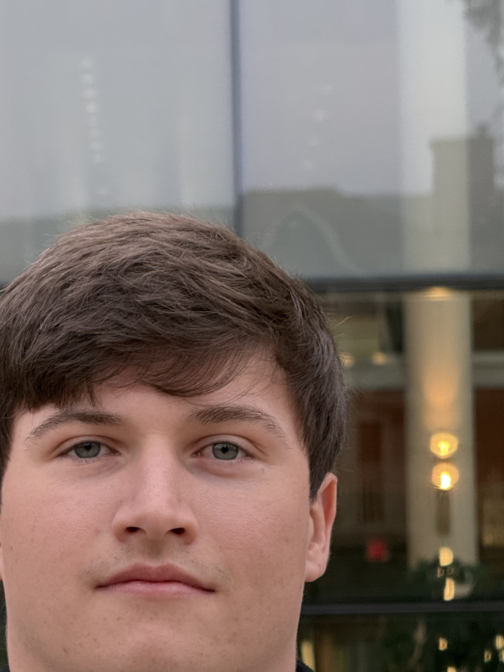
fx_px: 4096
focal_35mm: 211
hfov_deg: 7.0
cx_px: 171
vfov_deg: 9.4
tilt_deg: +3.4
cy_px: 493
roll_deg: +0.6
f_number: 2.8
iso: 400
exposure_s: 1/79
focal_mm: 15.66
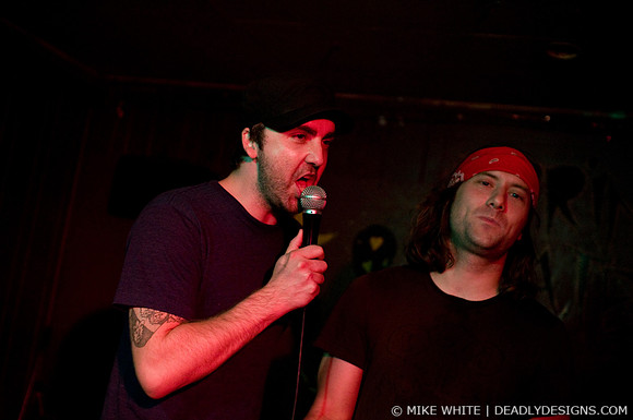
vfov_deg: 29.8
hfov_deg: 43.7
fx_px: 790
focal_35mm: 45
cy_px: 210
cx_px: 316
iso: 1000
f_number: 2.2
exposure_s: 1/100
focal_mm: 30
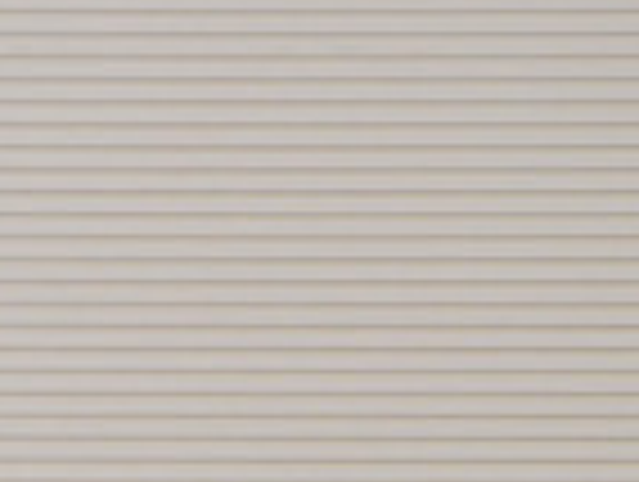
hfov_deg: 2.7
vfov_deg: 2.1
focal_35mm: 726
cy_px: 700
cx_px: -608
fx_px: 13424
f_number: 5.6
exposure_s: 1/250
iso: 4000
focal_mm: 185
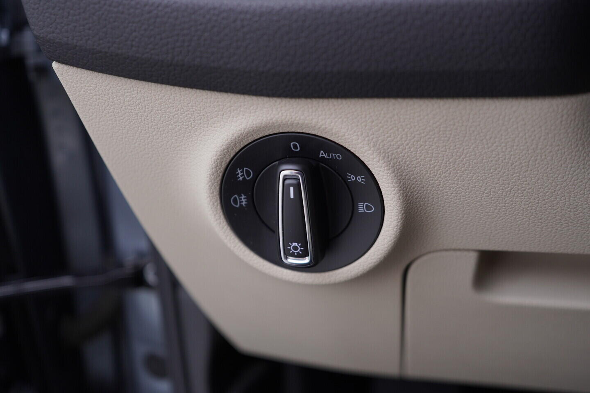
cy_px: 196
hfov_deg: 53.1
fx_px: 590
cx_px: 295
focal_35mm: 36
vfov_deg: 36.9
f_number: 2.8
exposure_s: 1/40
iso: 125
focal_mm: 24
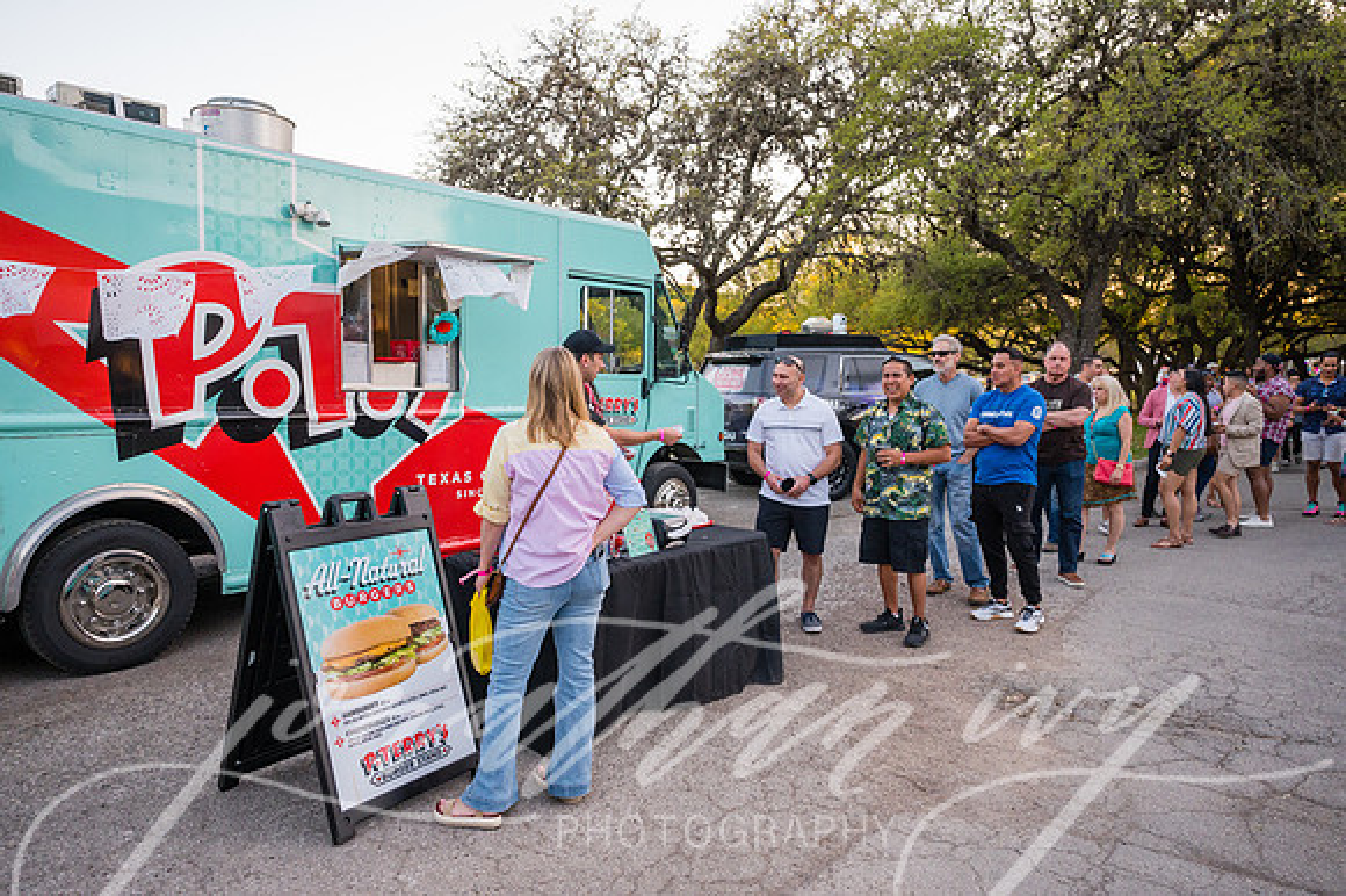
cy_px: 448
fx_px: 897
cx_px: 673
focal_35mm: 24
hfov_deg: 73.8
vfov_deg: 53.1
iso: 1600
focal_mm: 24
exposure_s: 1/800
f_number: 4
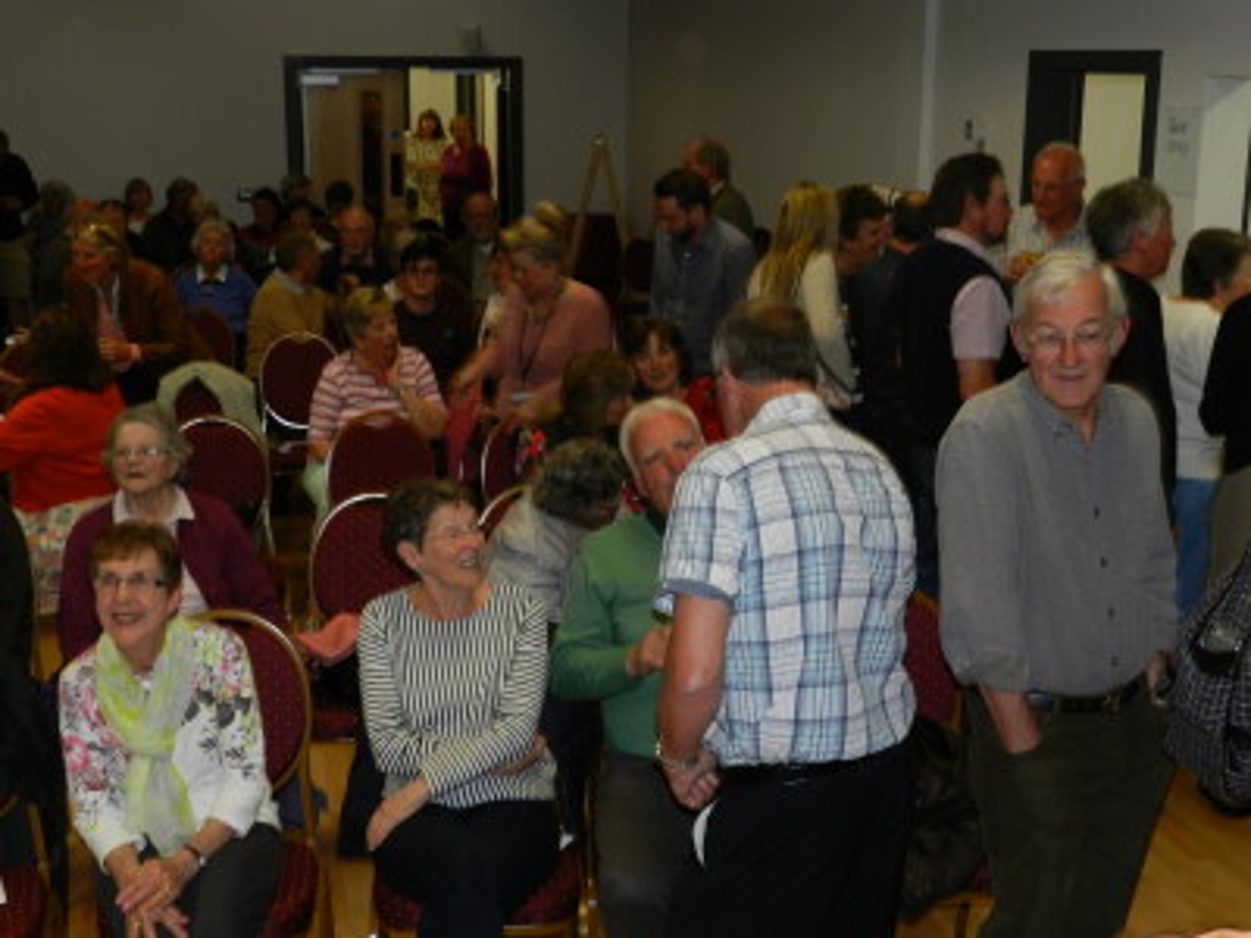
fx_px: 1662
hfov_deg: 41.2
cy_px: 469
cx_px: 626
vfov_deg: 31.5
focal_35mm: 46
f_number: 4.2
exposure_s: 1/30
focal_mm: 8.1
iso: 200
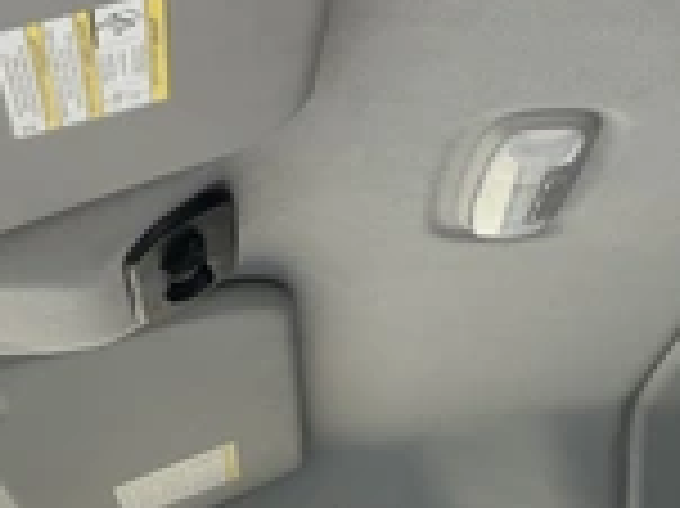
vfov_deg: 18.8
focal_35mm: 77
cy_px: 45
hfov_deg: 25.3
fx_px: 1511
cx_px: 387
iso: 25
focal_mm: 3
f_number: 1.8
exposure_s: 1/194
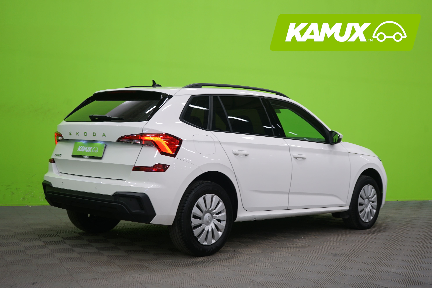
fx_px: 588
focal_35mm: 49
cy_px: 144
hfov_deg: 40.3
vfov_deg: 27.5
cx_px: 216
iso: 400
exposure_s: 1/10
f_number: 5
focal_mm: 49
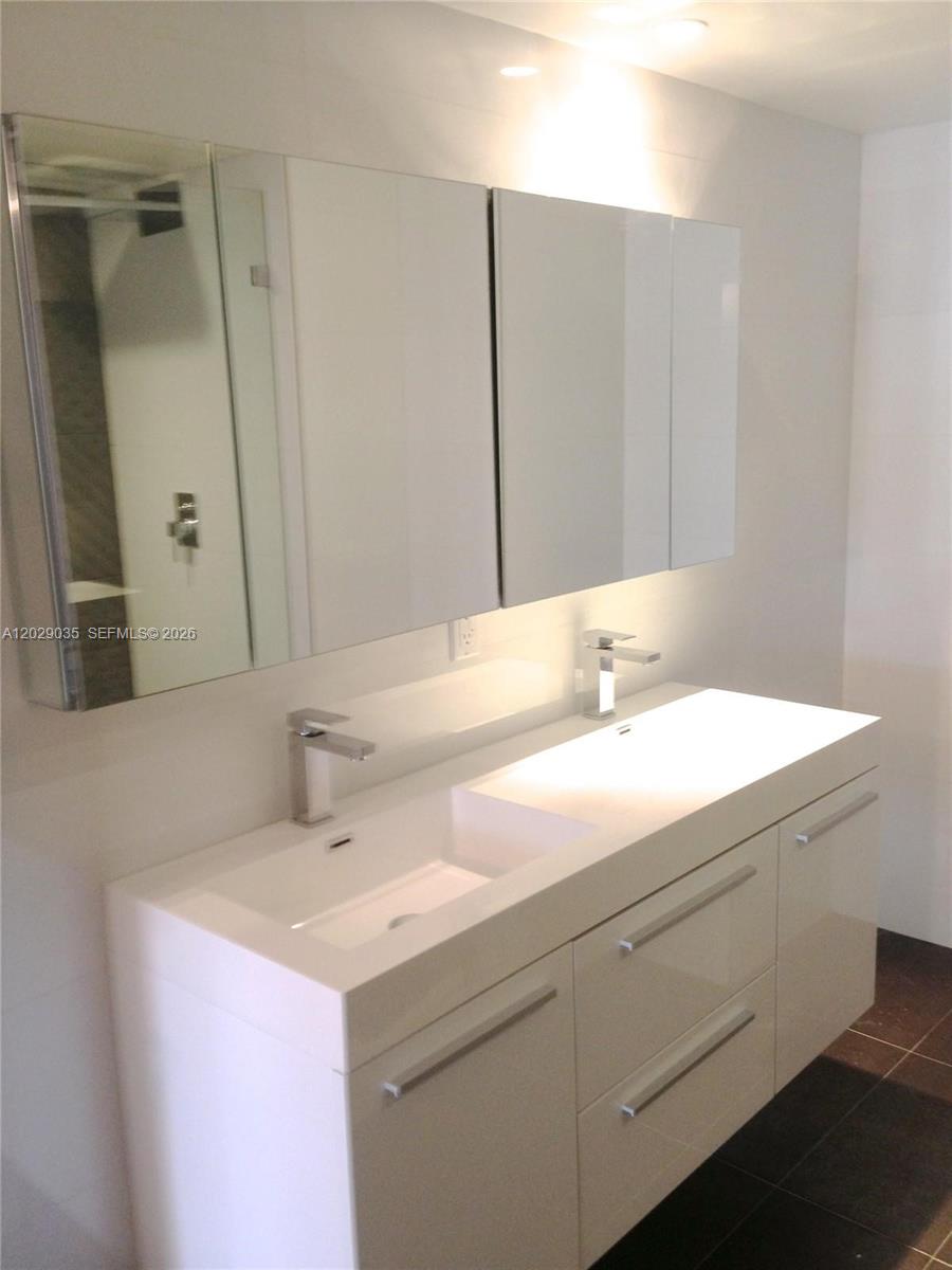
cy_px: 635
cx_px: 476
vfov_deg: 55.4
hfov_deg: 42.9
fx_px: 1210
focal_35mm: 33
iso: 100
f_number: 2.4
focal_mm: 4.13
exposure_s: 1/20
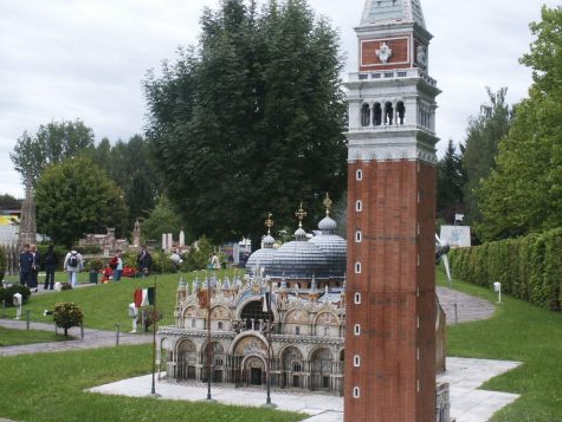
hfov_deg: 36.1
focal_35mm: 53
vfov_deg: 27.6
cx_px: 296
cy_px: 208
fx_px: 861
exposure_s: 1/90
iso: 64
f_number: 8
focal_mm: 8.83
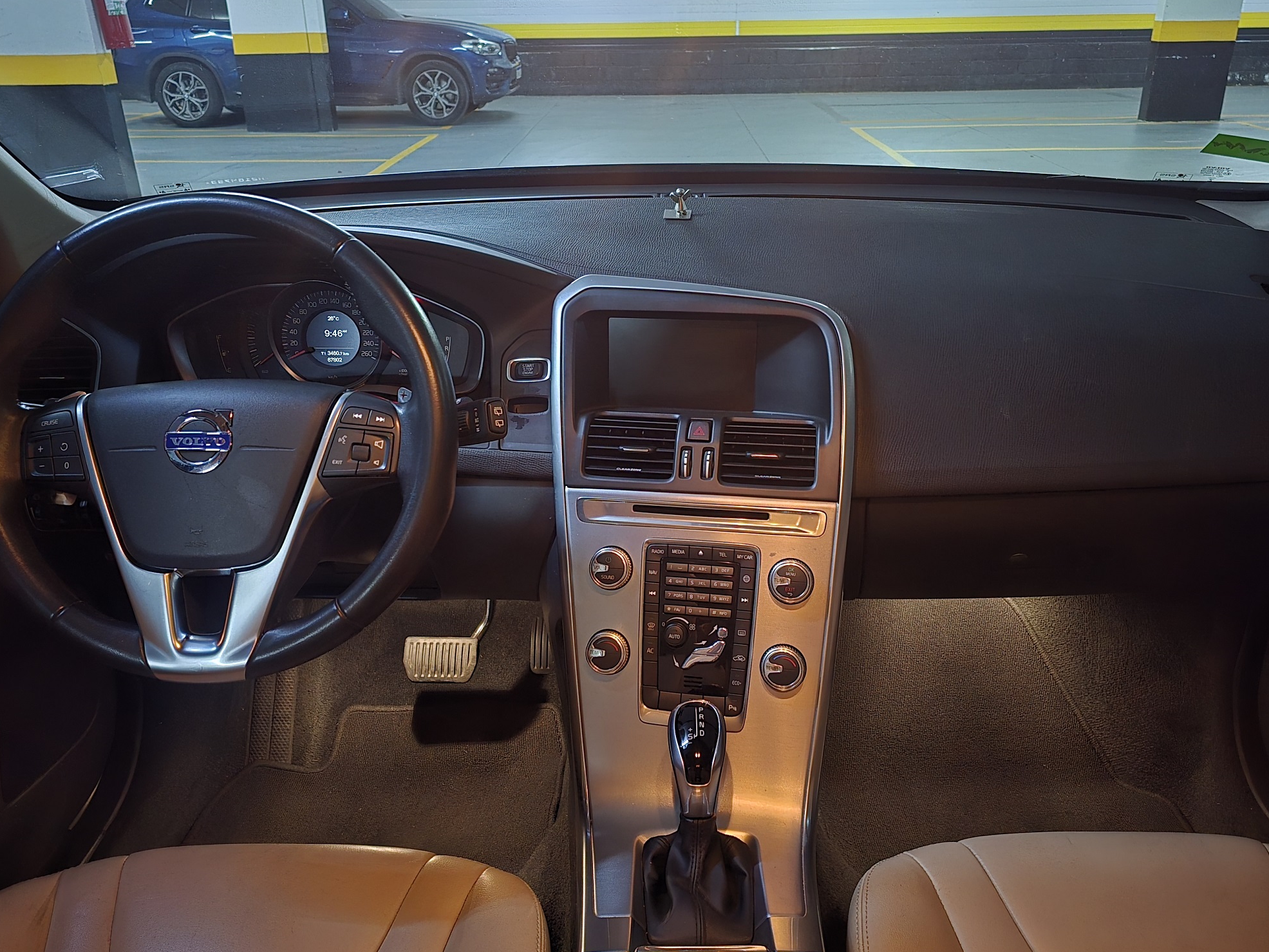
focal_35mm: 28
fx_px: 1027
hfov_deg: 63.4
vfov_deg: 49.8
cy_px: 475
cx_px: 653
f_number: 1.7
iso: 2000
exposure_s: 1/24
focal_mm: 6.3
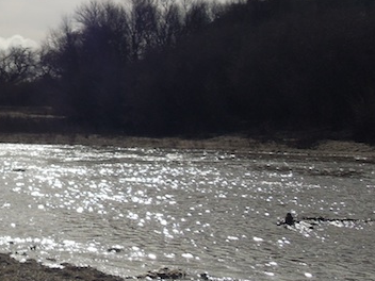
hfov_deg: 20.1
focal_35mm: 88
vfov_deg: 16.7
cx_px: -137
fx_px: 953
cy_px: 61
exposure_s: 1/1250
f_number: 7.2
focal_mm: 5.6
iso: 100
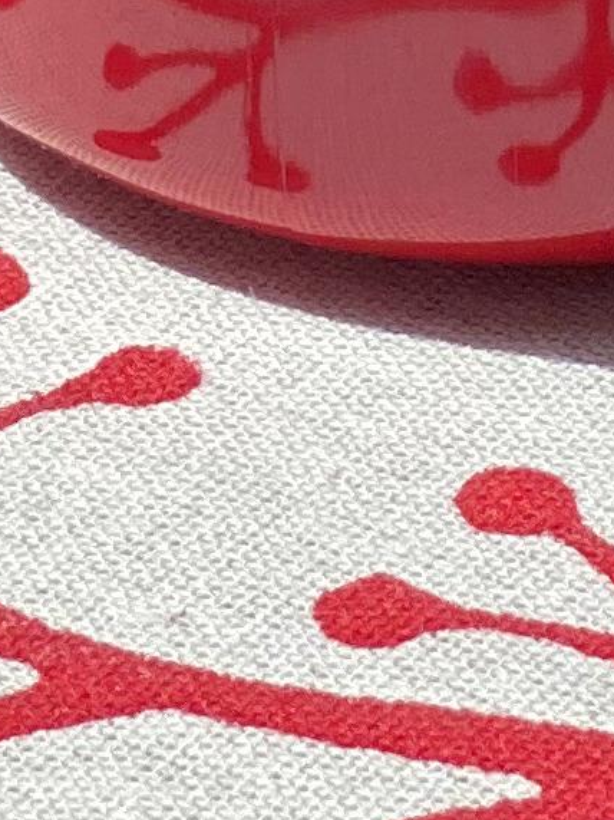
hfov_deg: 4.0
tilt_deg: -19.1
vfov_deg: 5.1
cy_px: -1725
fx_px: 8683
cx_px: 519
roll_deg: +0.1
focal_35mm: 367
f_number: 2
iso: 20
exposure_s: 1/313
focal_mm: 6
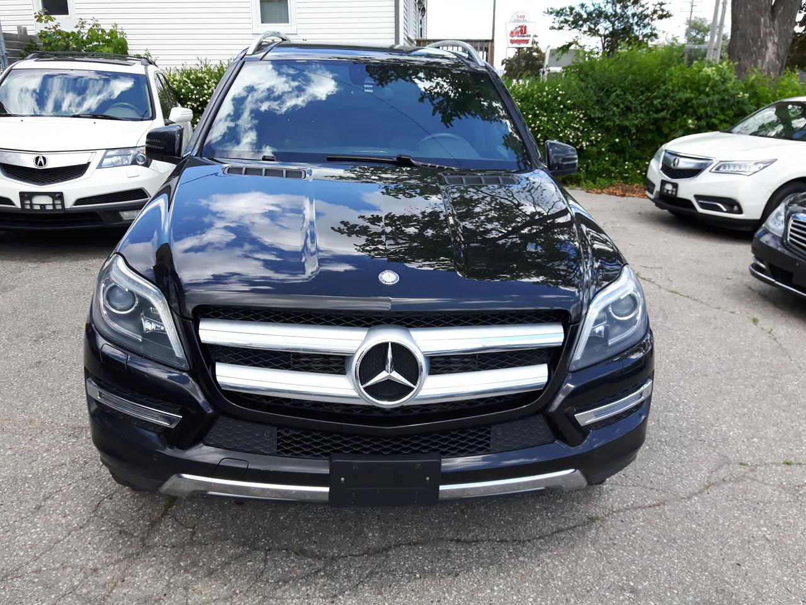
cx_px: 403
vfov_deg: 45.4
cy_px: 302
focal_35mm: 31
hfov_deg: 58.4
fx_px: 722
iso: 40
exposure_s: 1/390
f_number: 1.9
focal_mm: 3.7
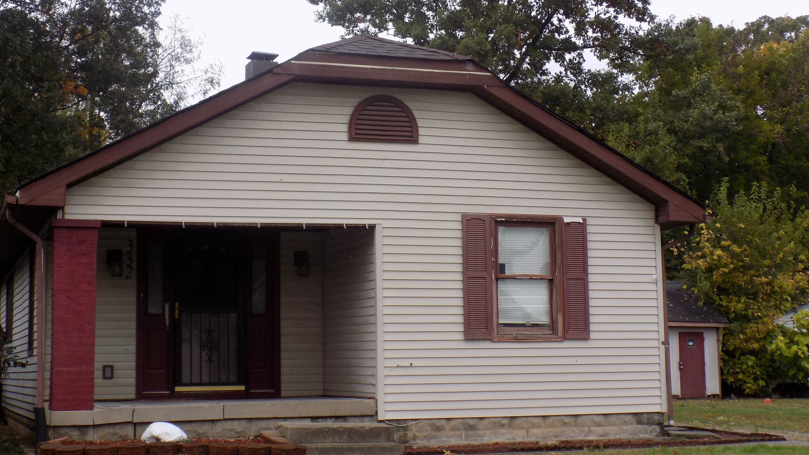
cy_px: 217
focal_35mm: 57
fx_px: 1223
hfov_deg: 36.6
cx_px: 404
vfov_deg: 21.1
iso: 80
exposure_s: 1/100
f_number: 3.9
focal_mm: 9.3
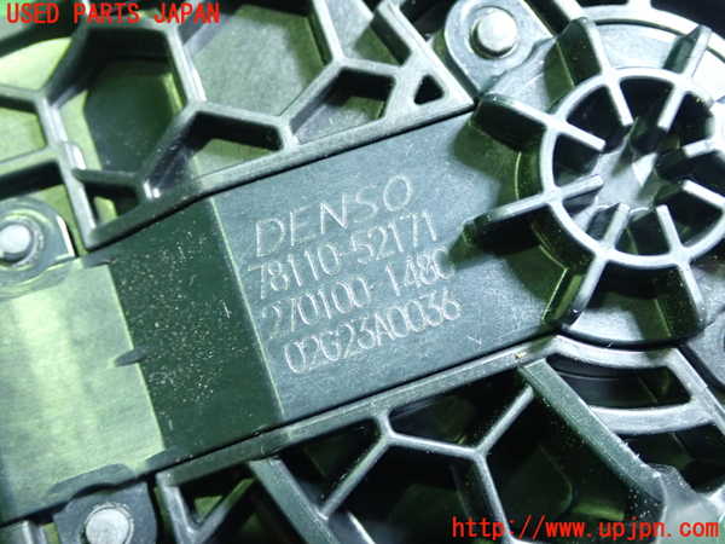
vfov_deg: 29.1
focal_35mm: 50
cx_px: 362
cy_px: 272
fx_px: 1047
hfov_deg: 38.2
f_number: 3.2
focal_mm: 9.01
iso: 800
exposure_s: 1/30
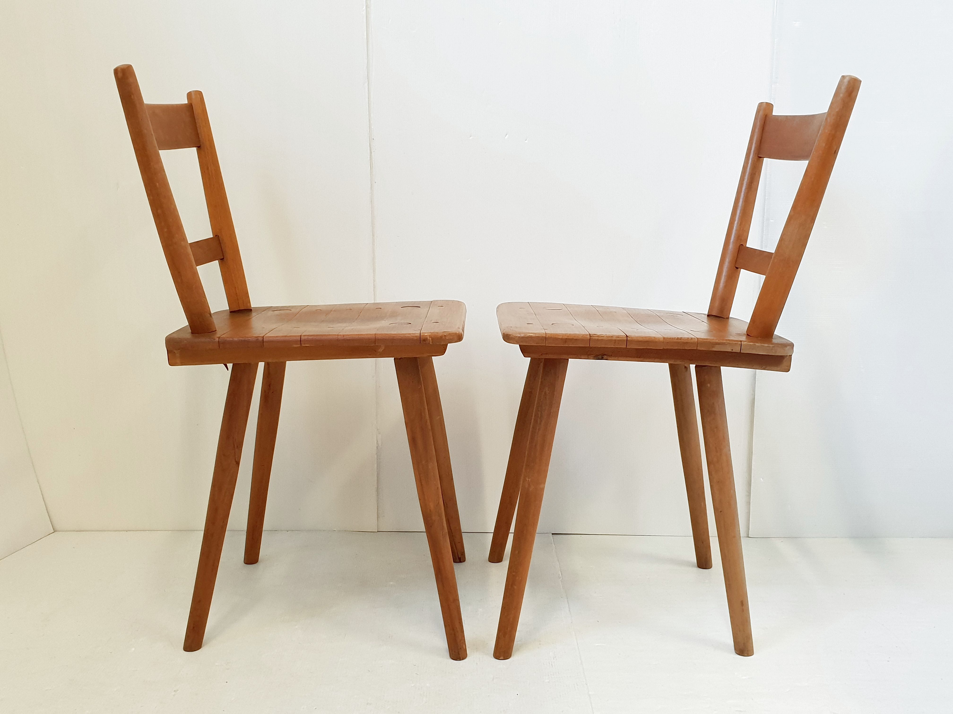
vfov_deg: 53.1
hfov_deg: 67.3
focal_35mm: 26
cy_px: 357
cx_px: 476
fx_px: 716
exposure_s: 1/50
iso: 200
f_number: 2.4
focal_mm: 4.3
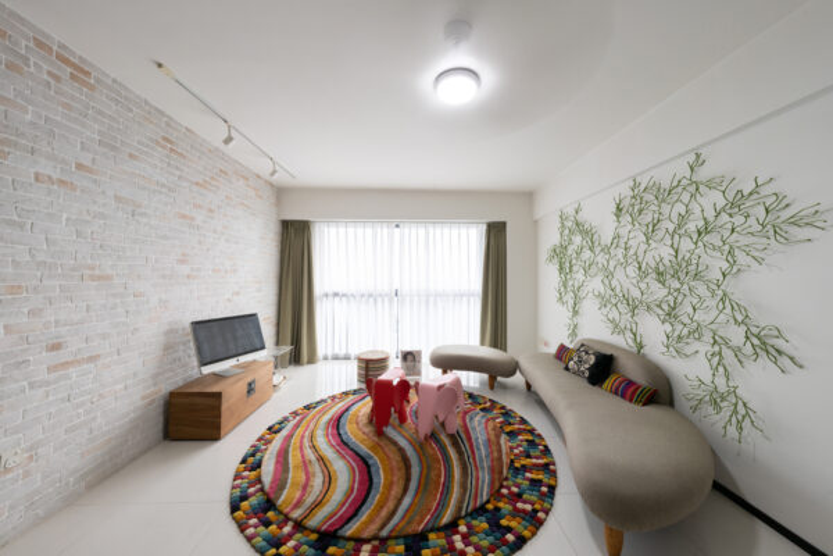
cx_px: 416
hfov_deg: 112.6
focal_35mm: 12
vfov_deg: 90.0
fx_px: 278
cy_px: 278
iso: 100
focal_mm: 12
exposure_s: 1/5
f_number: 11
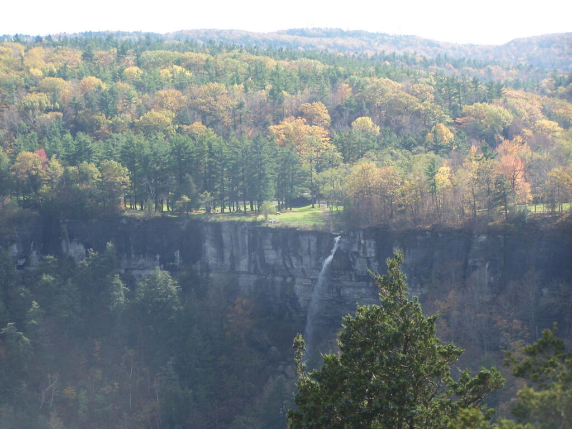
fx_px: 2115
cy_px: 214
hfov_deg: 15.4
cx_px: 286
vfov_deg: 11.6
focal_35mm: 128
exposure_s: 1/400
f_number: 3.2
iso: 80
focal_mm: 21.2
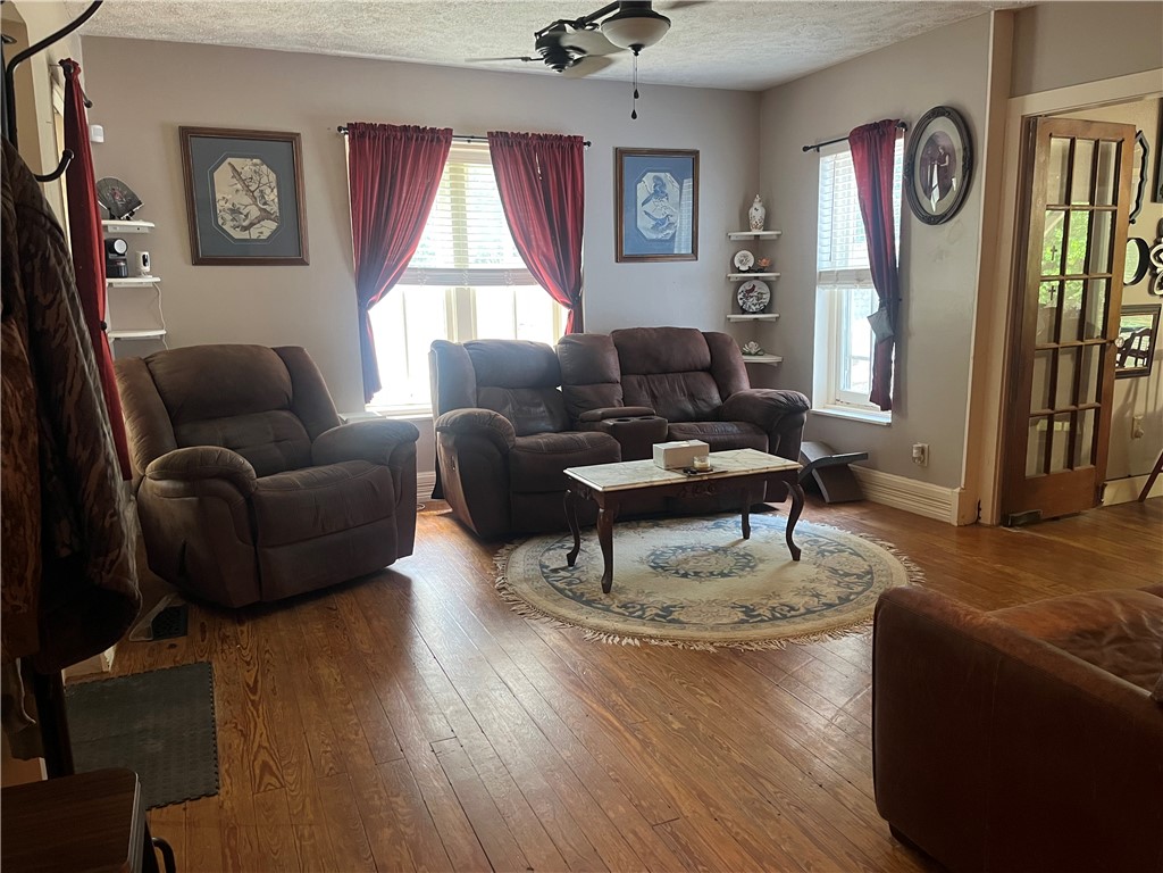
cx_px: 582
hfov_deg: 67.3
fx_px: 874
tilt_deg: -12.2
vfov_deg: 53.1
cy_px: 436
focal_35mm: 26
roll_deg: +1.0
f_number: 1.6
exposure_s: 1/60
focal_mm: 5.1
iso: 400
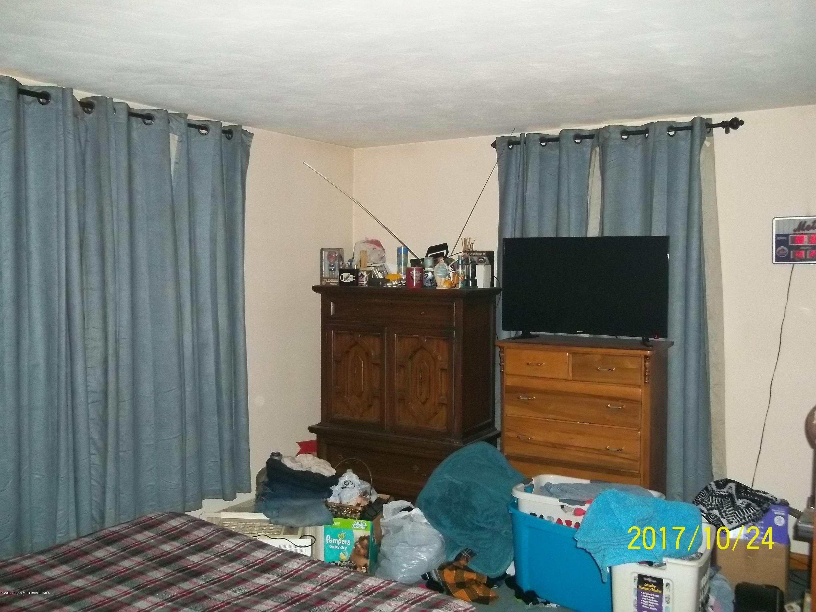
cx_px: 408
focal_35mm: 32
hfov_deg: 56.8
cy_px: 306
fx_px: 754
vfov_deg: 44.2
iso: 400
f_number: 2.9
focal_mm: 5.7
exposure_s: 1/30
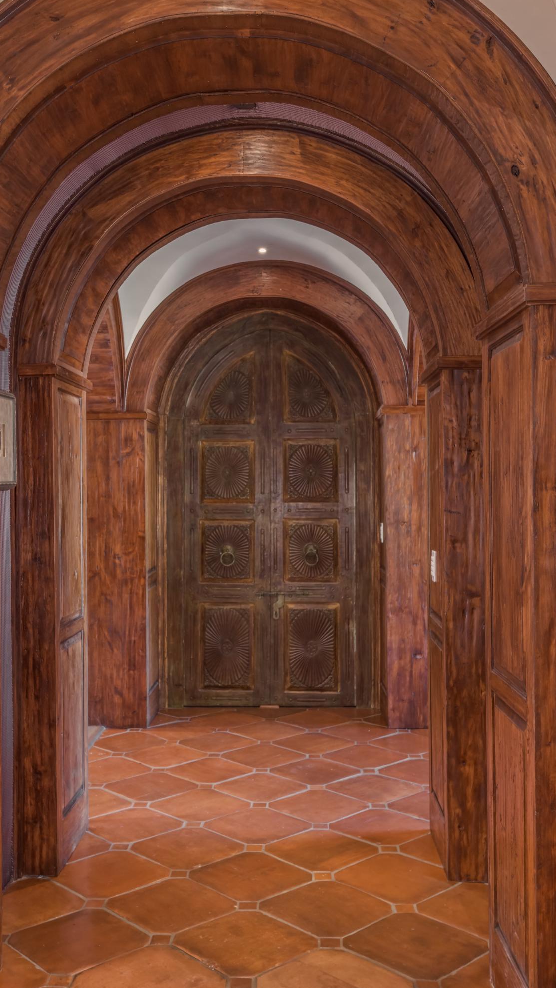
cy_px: 496
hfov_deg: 31.9
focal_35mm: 37
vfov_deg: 54.0
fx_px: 970
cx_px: 229
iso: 1000
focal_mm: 35
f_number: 8
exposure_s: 1/10
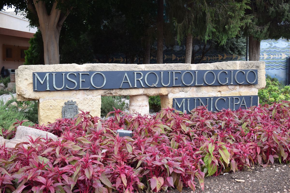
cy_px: 96
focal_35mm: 40
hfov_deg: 47.9
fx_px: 326
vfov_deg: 33.0
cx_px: 145
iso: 400
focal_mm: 27
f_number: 6.3
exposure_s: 1/160
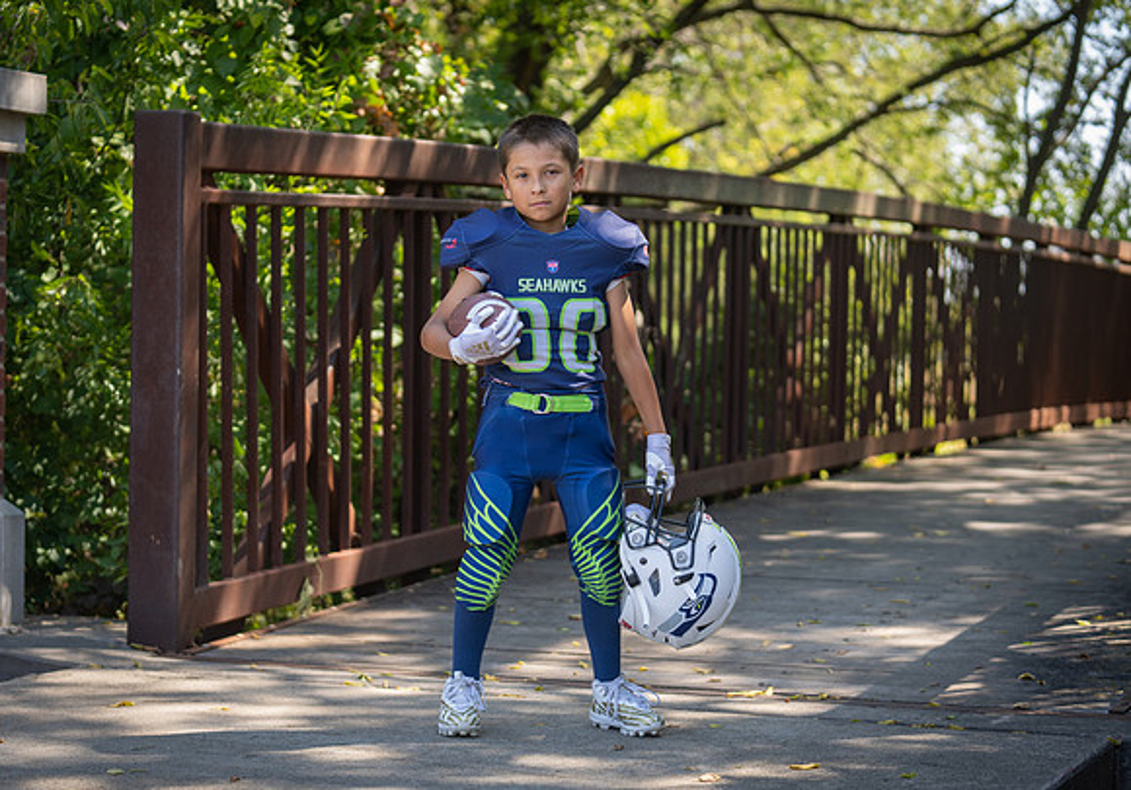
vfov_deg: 17.7
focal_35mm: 79
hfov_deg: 25.2
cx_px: 555
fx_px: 2531
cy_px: 423
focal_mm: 70
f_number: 2.8
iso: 125
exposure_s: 1/320
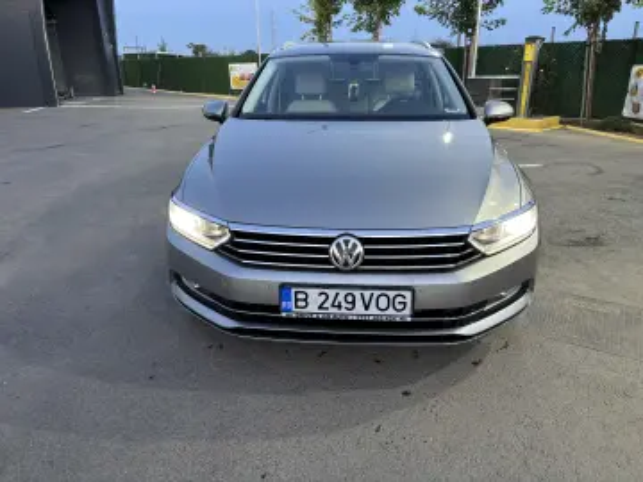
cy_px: 241
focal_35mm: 26
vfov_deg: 53.1
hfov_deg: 67.3
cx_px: 322
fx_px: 483
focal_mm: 5.96
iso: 125
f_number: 1.6
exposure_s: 1/50
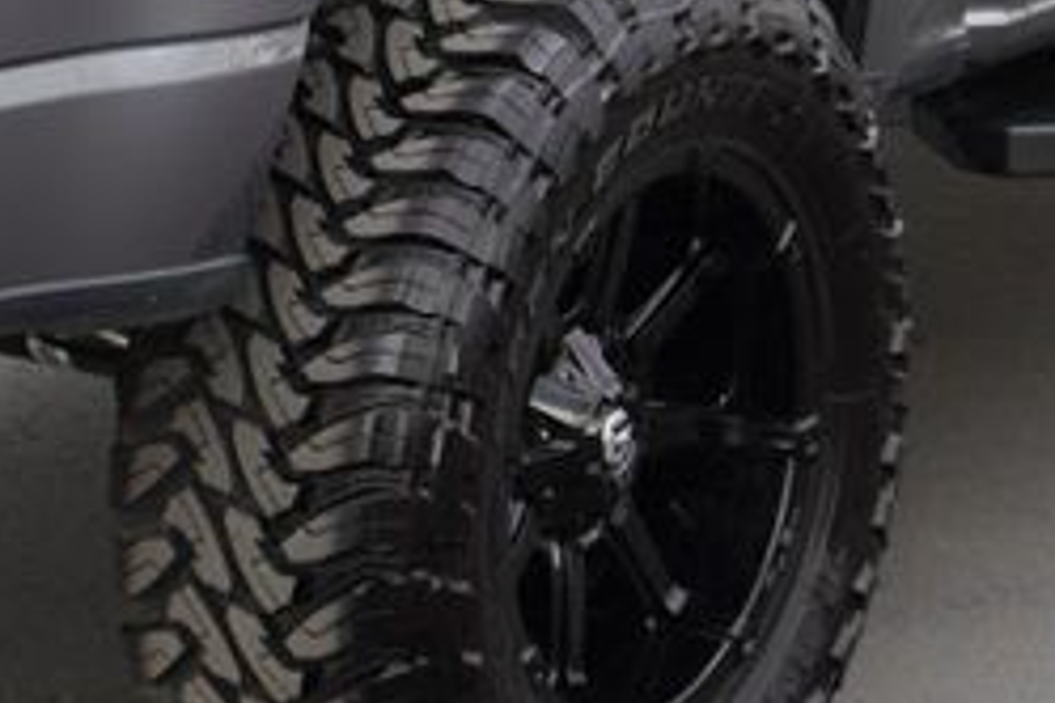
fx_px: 4163
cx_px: 55
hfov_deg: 14.3
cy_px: -110
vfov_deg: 9.5
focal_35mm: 142
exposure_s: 1/60
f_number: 4.5
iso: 100
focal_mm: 23
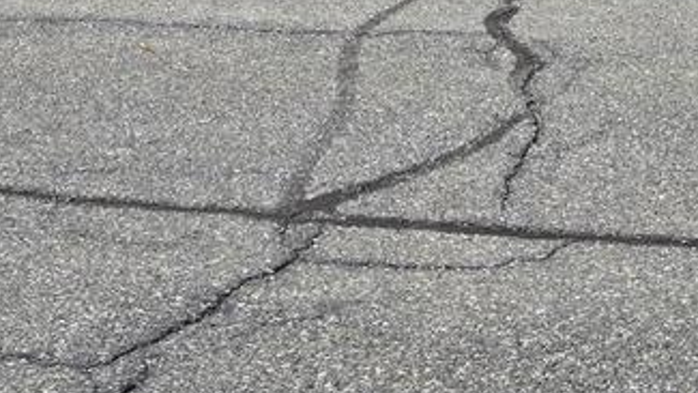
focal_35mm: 111
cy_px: -687
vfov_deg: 9.2
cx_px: 361
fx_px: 2055
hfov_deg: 19.3
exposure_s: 1/2921
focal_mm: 5.4
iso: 50
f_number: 1.8
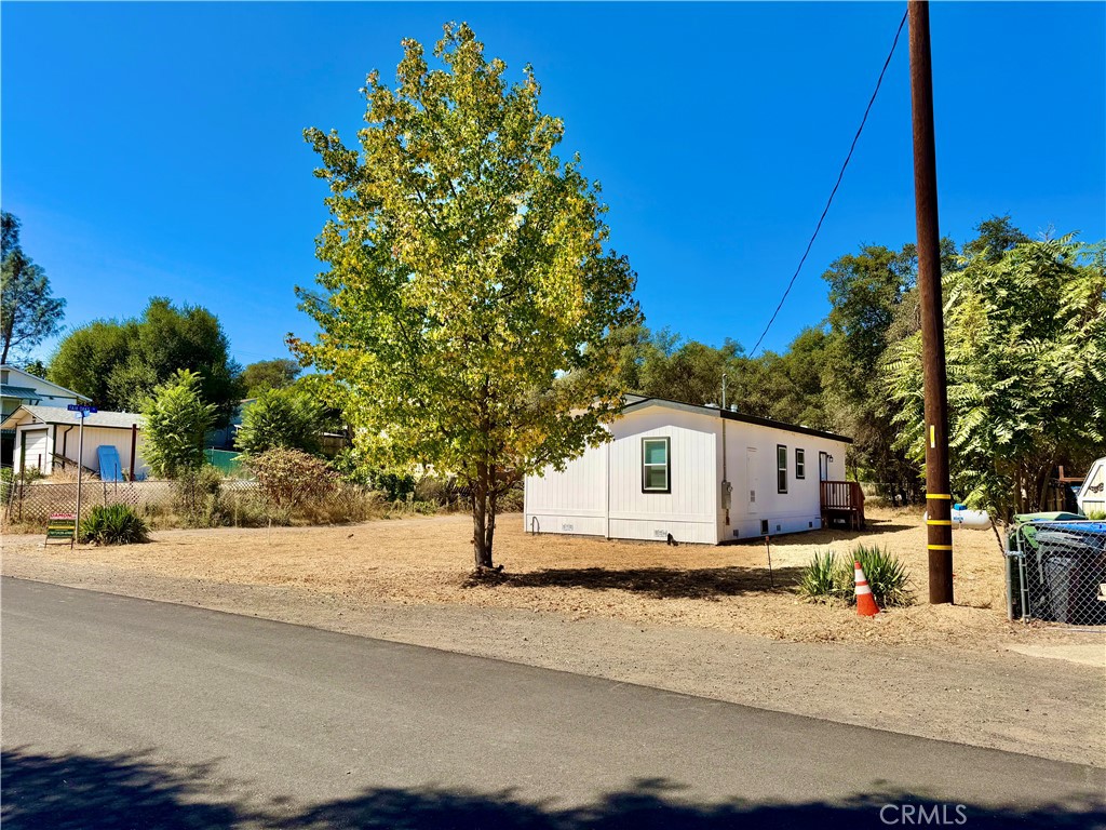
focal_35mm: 24
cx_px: 553
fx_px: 767
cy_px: 415
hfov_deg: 71.6
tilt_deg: +4.9
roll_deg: -0.3
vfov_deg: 56.8
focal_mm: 6.76
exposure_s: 1/4673
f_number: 1.78
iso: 80
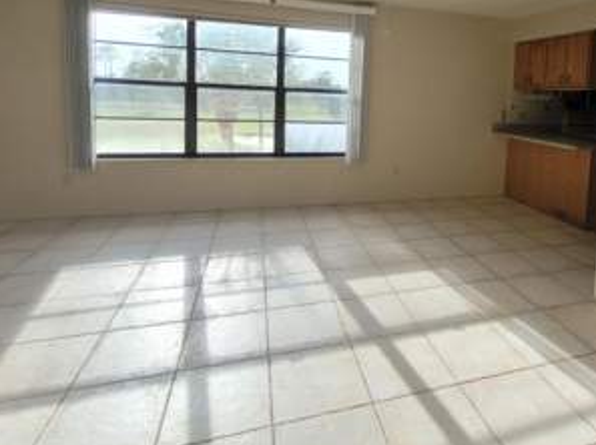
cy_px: 117
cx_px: 369
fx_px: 361
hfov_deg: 77.8
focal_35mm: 21
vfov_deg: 60.3
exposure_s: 1/304
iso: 40
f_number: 2.2
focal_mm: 1.74
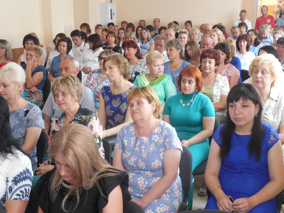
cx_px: 142
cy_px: 106
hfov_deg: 39.7
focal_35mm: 48
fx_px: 394
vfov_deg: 30.3
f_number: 4
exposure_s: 1/13
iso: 400
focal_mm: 8.7
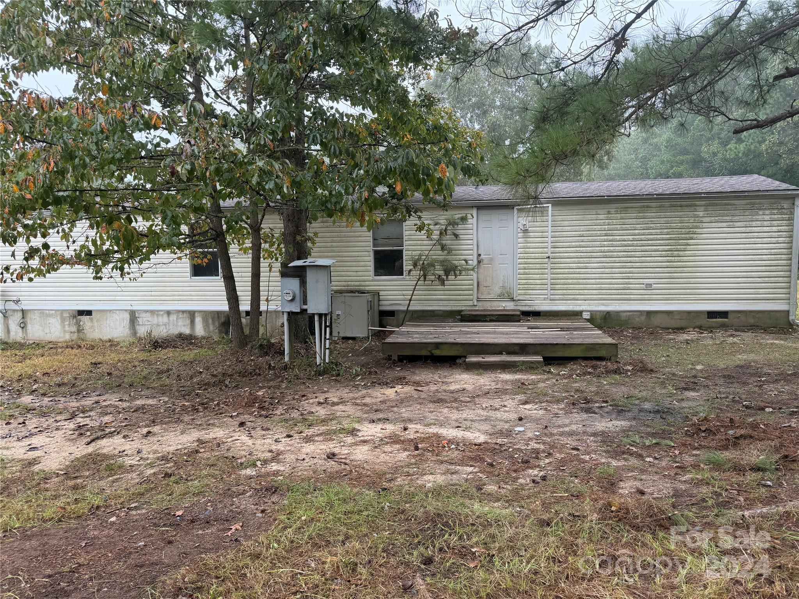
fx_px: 554
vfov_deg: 56.8
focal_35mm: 24
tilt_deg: -0.9
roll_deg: -0.2
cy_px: 300
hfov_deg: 71.6
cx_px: 400
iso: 64
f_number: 1.78
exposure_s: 1/200
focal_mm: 6.76
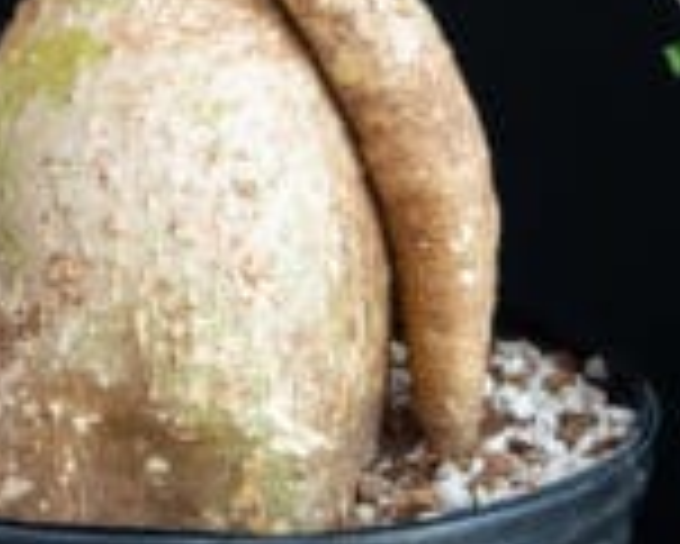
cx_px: 12
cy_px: -172
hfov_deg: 9.3
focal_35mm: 207
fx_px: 4169
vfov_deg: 7.4
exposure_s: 5
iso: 100
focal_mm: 60
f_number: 32
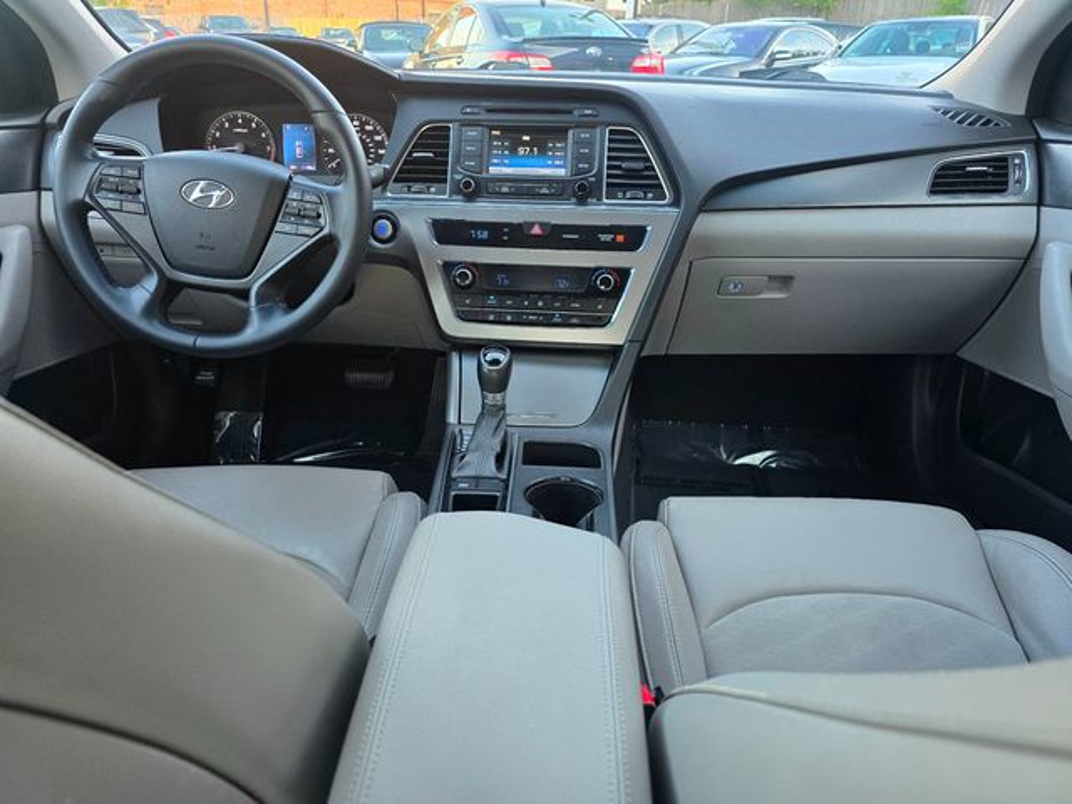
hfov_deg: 73.9
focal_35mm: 23
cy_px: 402
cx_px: 536
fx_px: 712
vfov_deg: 58.9
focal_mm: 6.3
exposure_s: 1/120
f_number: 1.7
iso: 250
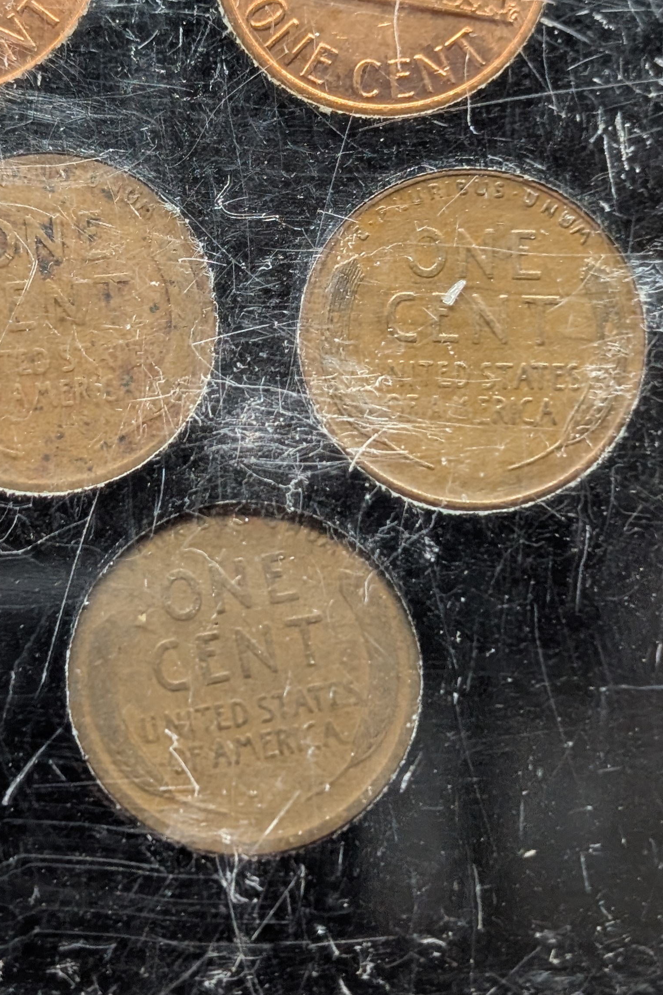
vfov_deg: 22.3
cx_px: 233
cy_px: 364
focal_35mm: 91
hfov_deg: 15.0
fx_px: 2514
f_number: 1.68
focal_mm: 6.9
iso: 67
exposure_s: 1/91
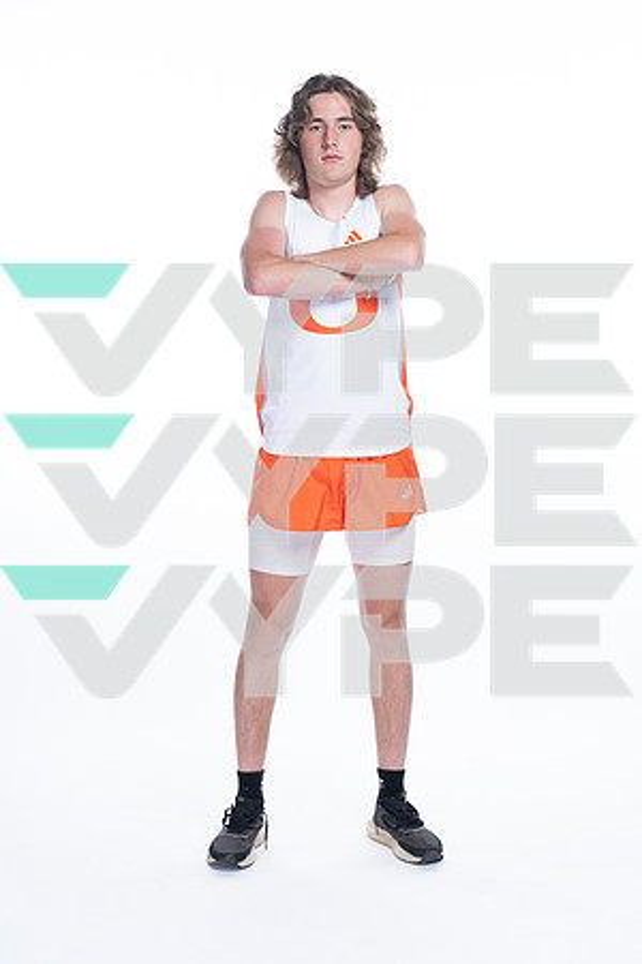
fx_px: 1712
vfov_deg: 31.4
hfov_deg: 21.2
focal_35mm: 64
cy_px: 482
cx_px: 321
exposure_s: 1/250
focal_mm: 64
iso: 400
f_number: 5.6
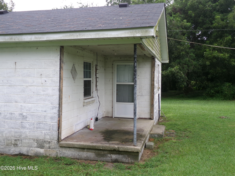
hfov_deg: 50.1
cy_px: 88
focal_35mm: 37
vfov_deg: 38.7
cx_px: 118
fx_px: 251
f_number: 4
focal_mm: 6.6
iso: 100
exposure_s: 1/160
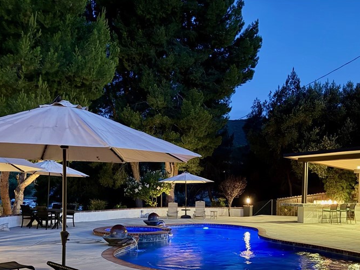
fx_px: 385
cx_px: 181
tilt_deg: -3.9
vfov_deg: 37.7
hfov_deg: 50.1
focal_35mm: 37
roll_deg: -0.6
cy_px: 203
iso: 1600
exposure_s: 1/17
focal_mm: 6.76
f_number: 1.78
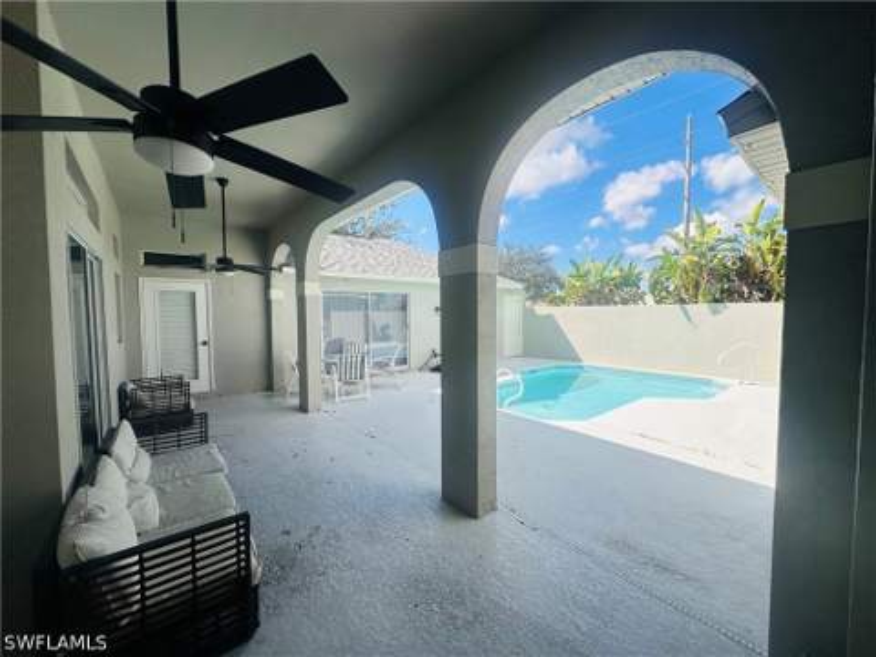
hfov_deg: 102.1
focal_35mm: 14
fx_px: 354
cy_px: 328
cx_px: 438
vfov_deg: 85.7
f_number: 2.2
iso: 50
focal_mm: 2.22
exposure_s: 1/1595
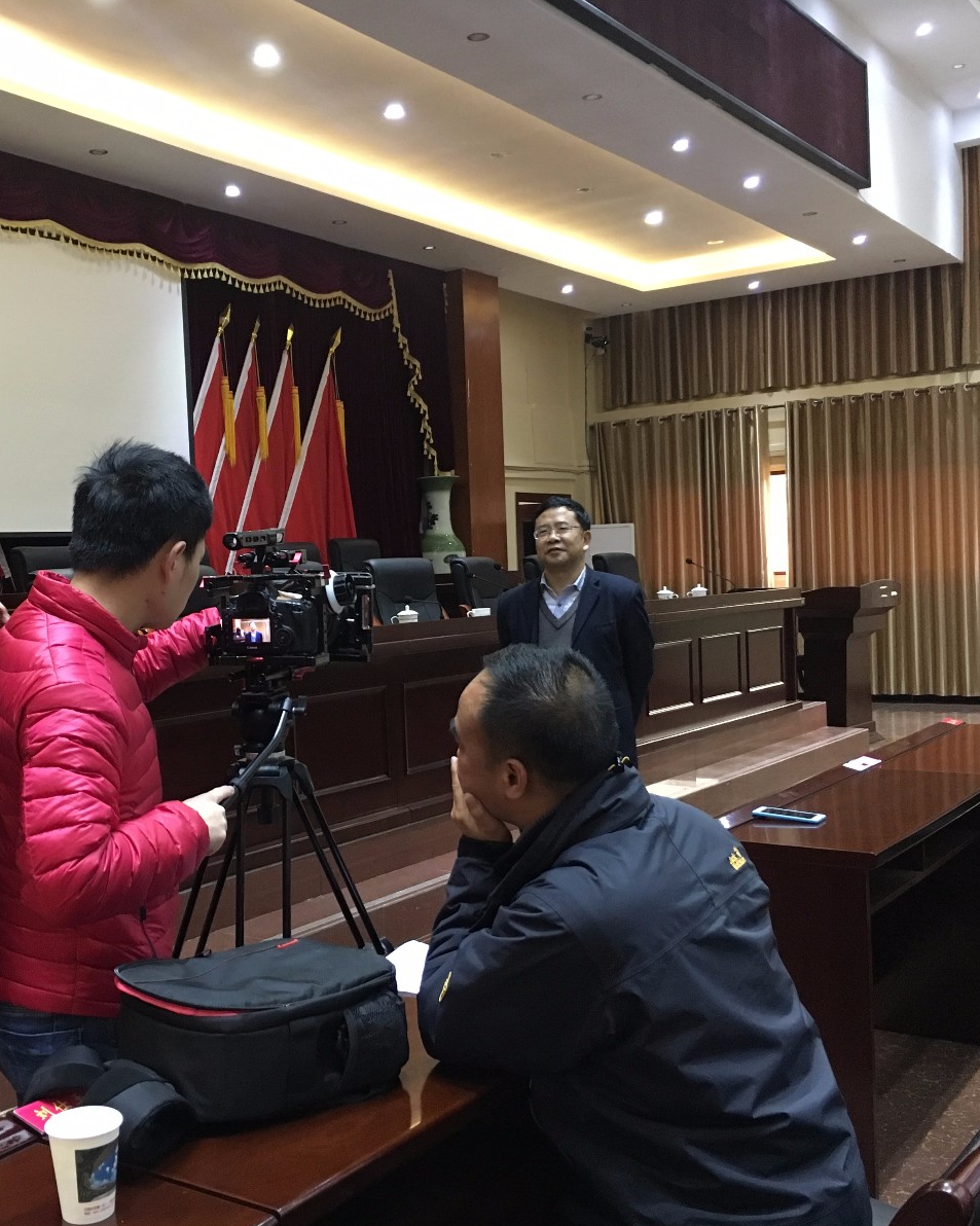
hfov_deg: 38.7
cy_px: 614
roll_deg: +2.9
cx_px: 328
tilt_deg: -1.9
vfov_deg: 47.9
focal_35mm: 38
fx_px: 1378
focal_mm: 4.15
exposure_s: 1/17
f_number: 2.2
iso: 200
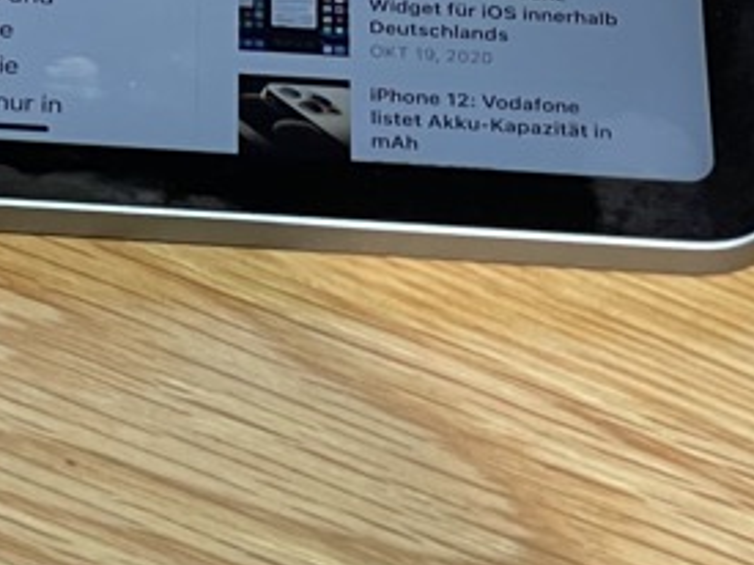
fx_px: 4942
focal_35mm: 227
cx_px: -228
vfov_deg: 6.4
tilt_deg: -49.1
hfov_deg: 8.6
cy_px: -321
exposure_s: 1/50
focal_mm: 6
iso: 125
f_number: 2
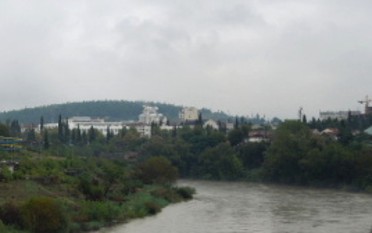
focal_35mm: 85
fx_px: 862
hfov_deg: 23.7
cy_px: 169
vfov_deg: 15.3
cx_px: 33
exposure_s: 1/80
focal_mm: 7.8
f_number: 3.9
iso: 100
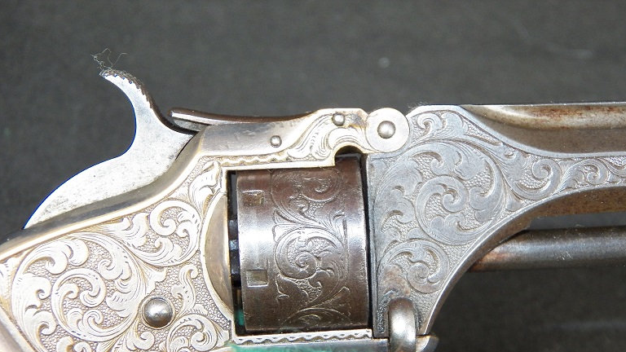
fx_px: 1394
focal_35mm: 84
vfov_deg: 14.4
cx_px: 306
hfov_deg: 25.3
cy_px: 244
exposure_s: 1/40
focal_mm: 13.2
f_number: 3.6
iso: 250
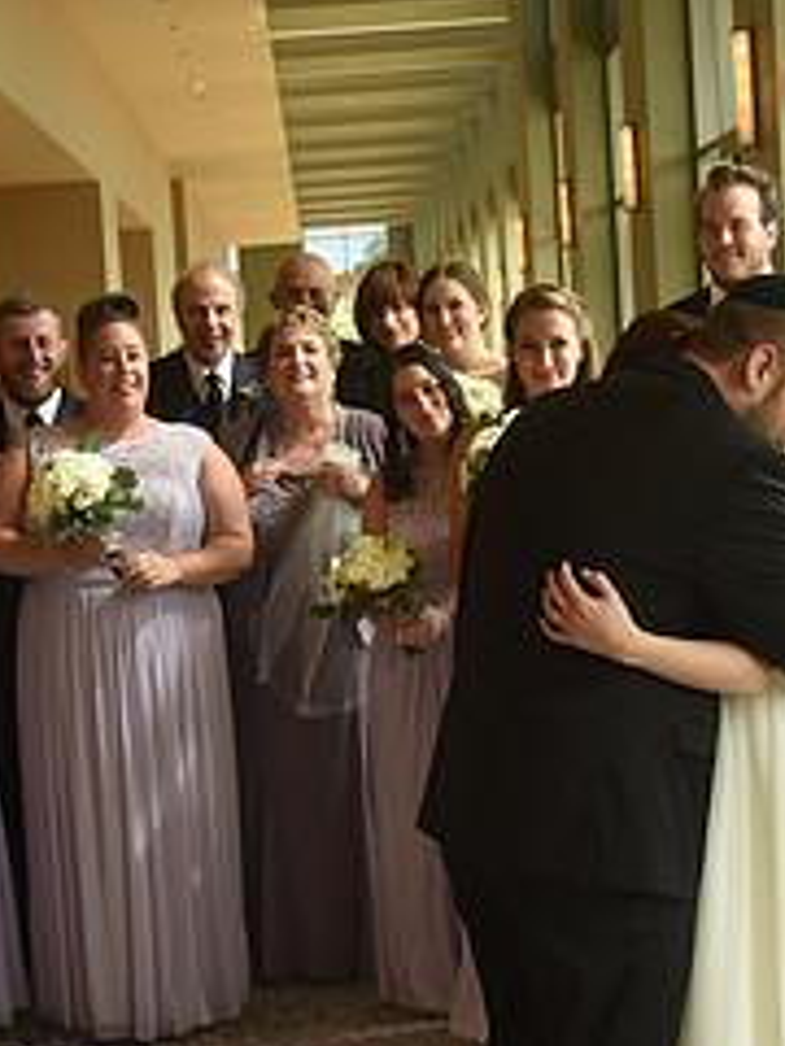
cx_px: 318
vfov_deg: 24.7
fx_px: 2389
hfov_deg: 18.6
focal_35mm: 79
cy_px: 625
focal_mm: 34
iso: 1250
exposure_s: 1/250
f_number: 7.1
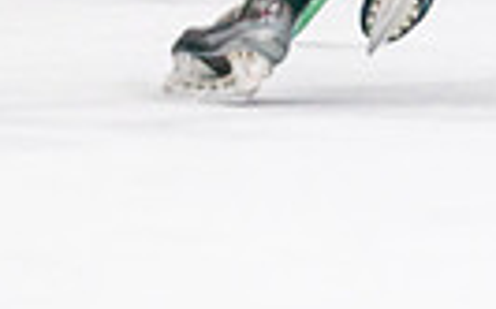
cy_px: -234
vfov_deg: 1.3
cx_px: -320
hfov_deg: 2.0
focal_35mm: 1043
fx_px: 14093
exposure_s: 1/1250
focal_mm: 200
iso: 3200
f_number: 2.8
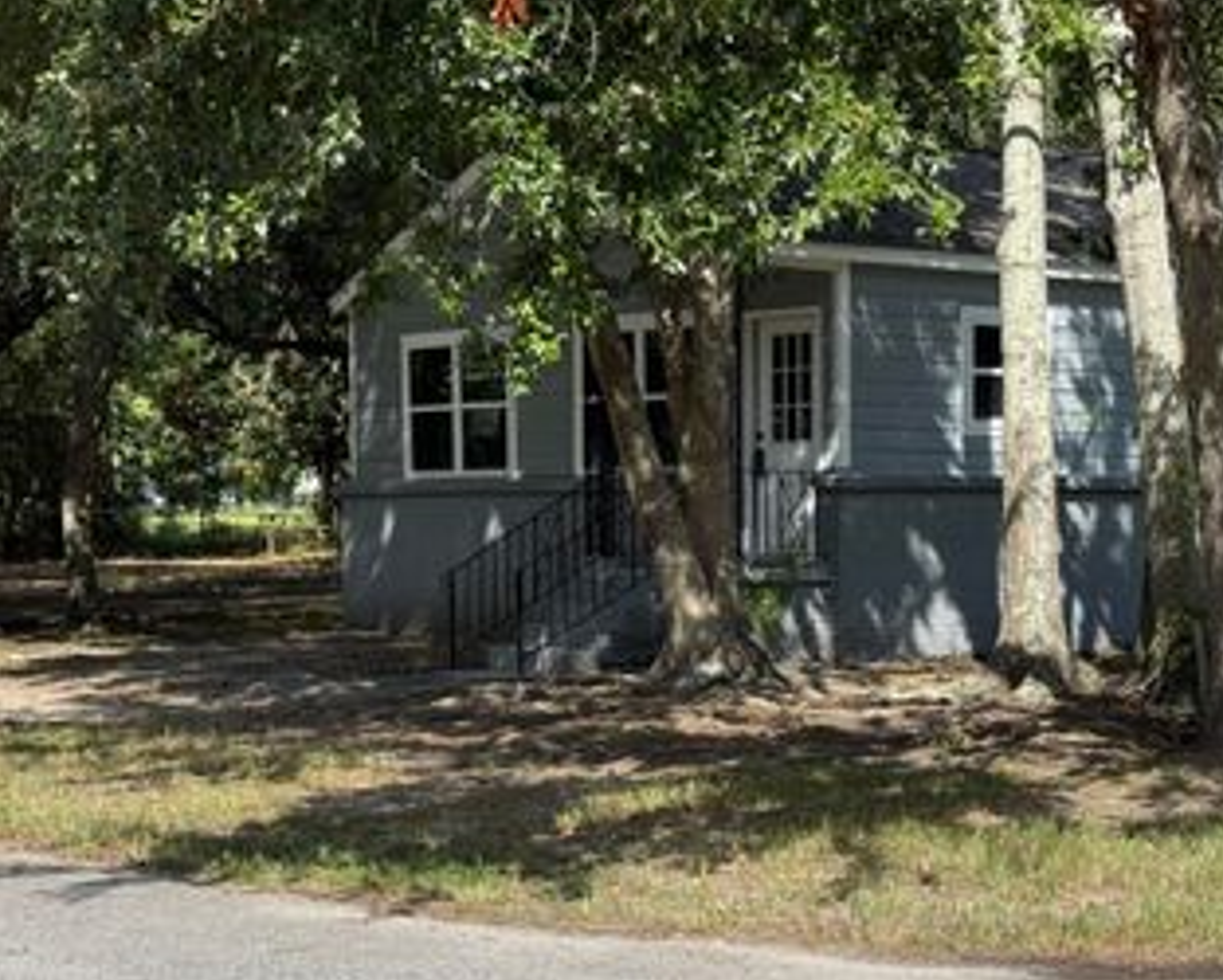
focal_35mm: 75
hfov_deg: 25.3
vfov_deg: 20.4
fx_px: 2716
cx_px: 784
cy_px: 633
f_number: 1.78
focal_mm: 6.76
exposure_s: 1/2577
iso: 64
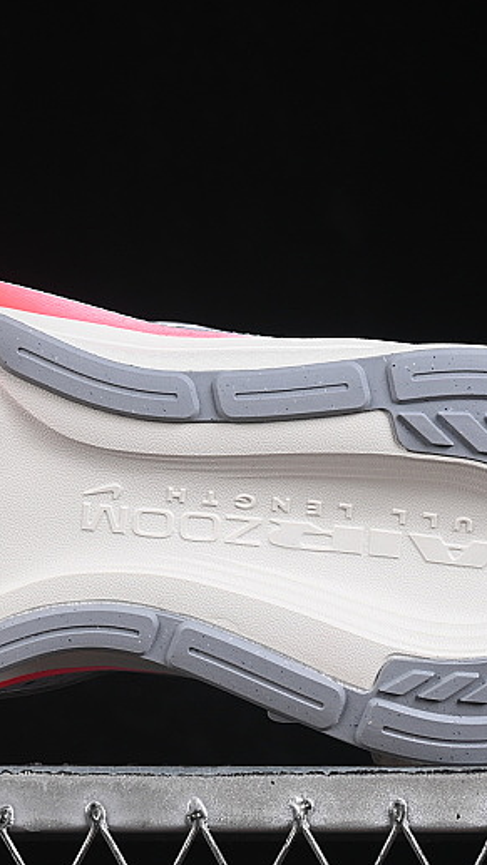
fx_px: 3763
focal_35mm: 164
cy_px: 390
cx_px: 13
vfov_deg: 13.1
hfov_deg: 7.4
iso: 160
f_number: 8
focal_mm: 50
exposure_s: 1/80
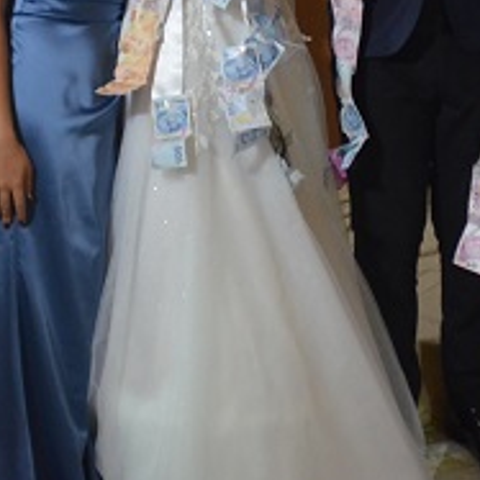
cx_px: 321
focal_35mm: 275
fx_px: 4314
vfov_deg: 6.3
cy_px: -13
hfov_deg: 6.4
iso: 2000
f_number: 5.3
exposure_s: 1/125
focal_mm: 68
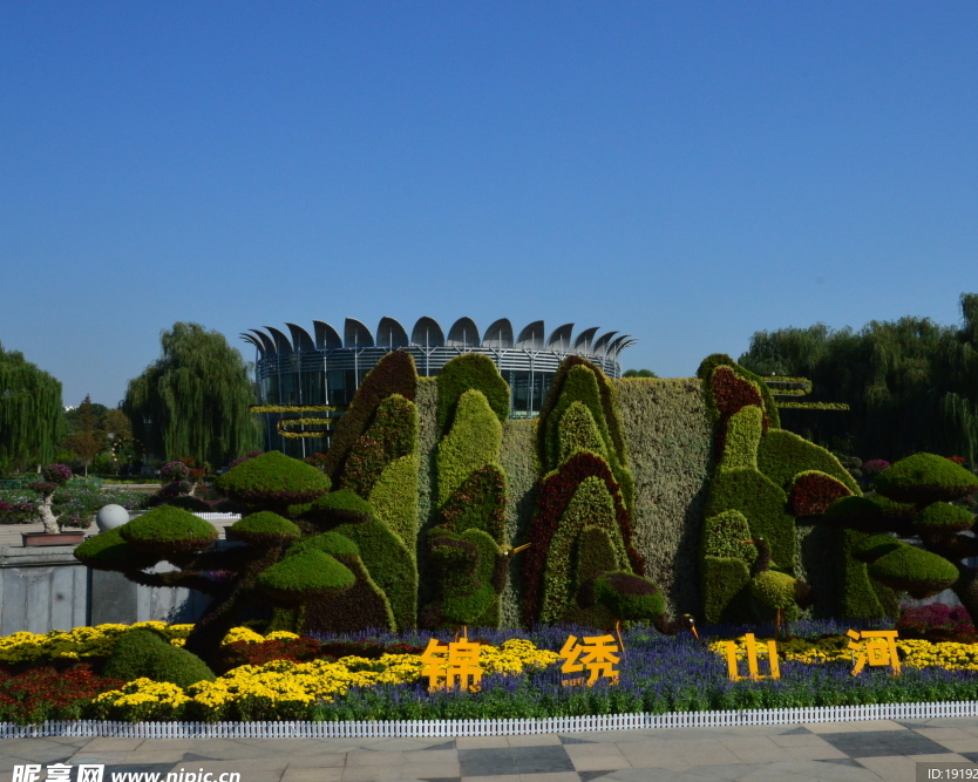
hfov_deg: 47.6
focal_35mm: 38
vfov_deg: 39.1
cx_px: 593
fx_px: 1100
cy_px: 398
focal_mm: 22
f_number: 22
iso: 800
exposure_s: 1/800
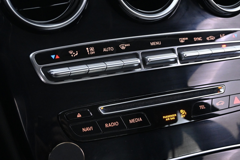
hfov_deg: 36.2
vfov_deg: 24.6
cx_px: 130
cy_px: 78
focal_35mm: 55
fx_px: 367
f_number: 4.5
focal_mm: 28
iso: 3200
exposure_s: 1/20
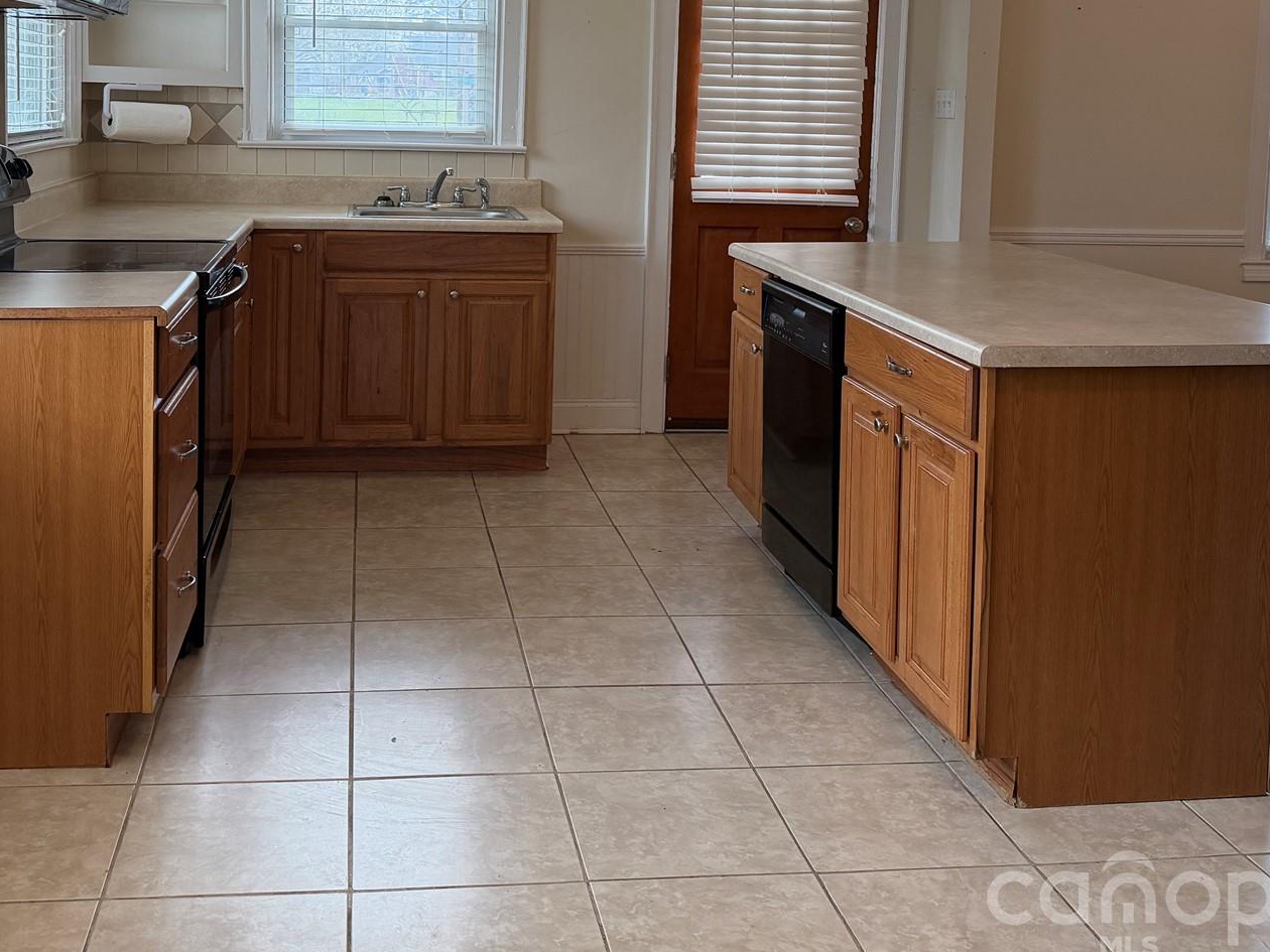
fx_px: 1431
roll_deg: -1.8
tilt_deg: -4.5
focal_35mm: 39
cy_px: 200
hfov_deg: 47.8
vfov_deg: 35.7
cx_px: 561
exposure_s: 1/232
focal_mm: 6.76
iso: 200
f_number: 1.78
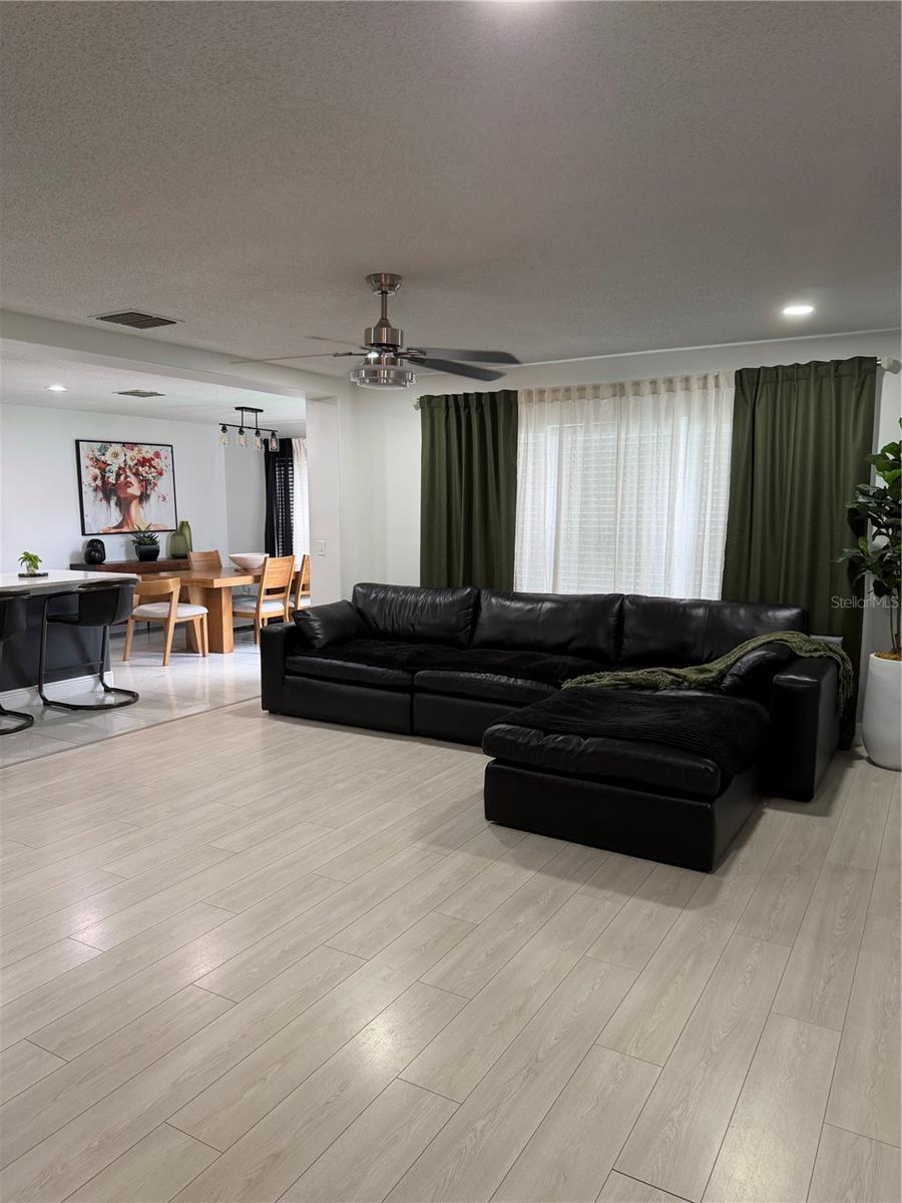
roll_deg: -0.6
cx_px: 451
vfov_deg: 71.6
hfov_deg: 56.8
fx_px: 834
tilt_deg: -7.0
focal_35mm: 24
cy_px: 602
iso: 160
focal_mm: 6.76
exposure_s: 1/60
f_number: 1.78
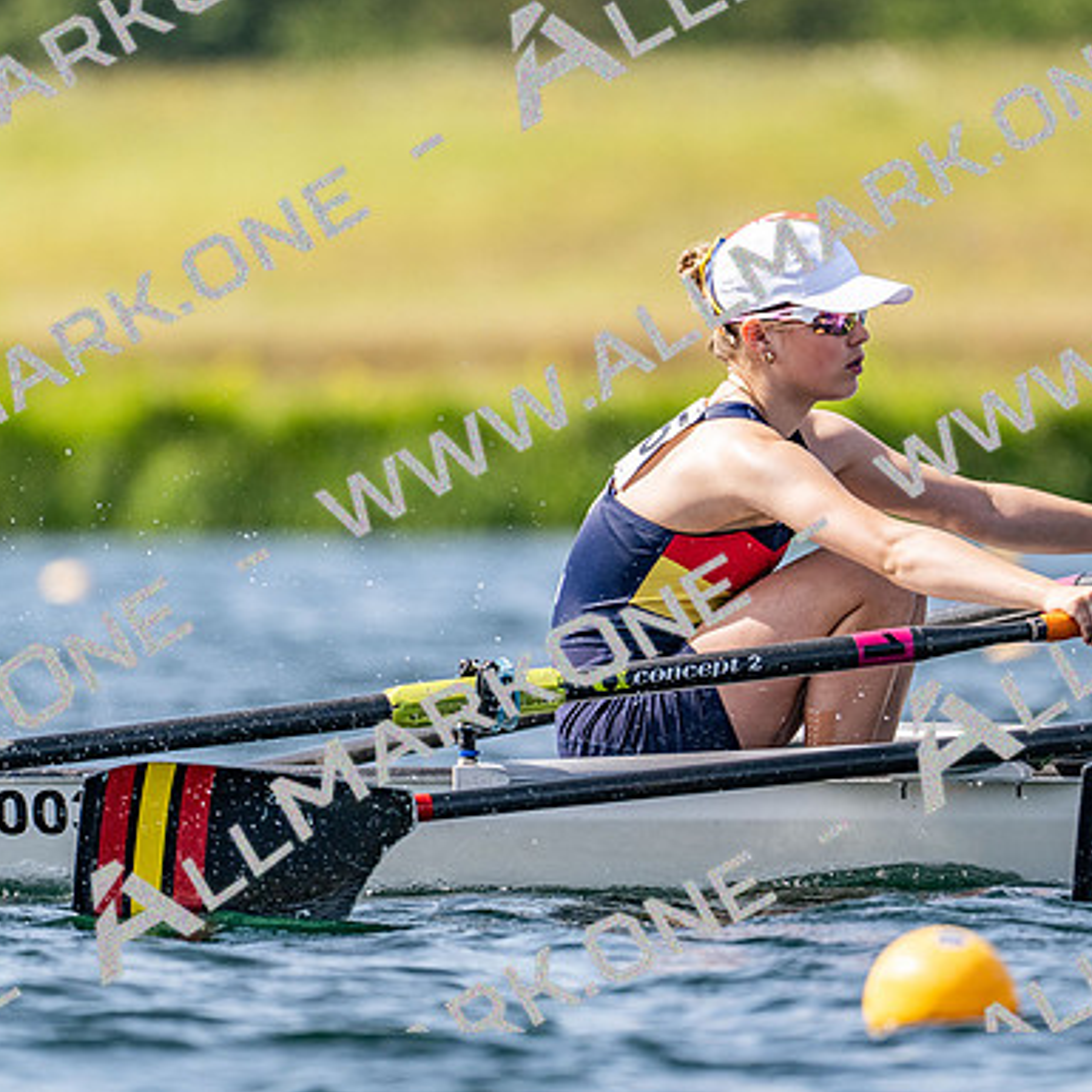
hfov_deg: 2.3
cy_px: 546
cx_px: 665
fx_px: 27482
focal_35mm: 770
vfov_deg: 2.3
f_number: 4.5
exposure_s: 1/2500
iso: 280
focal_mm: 400
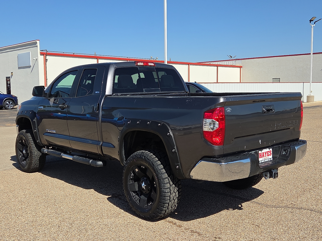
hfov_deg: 47.9
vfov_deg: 36.8
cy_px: 120
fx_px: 363
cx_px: 161
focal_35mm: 39
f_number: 1.8
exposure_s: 1/10000
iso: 76
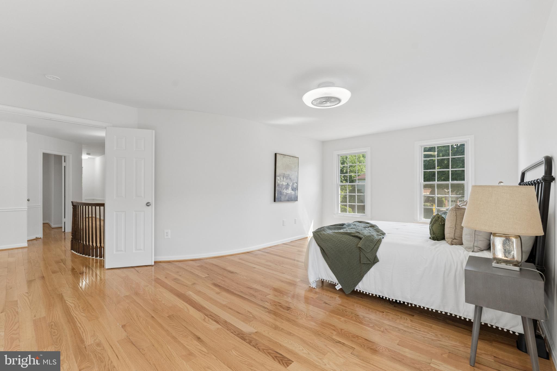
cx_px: 278
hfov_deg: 99.3
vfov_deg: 76.2
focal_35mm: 15
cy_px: 186
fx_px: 237
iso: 1250
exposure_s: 1/250
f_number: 7.1
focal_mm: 15.3
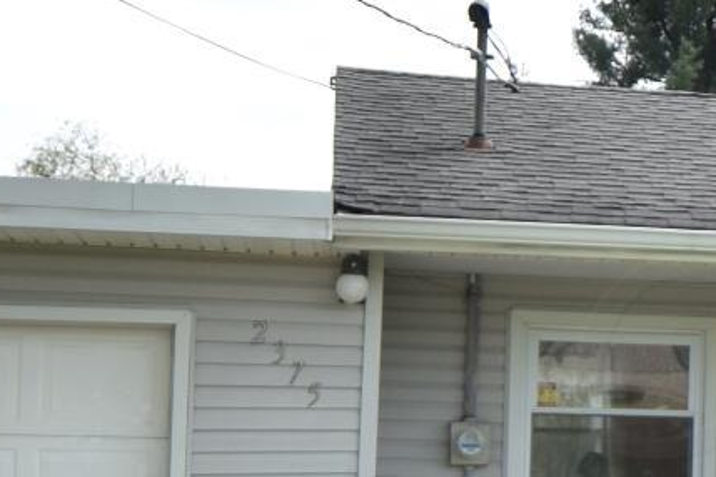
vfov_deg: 13.0
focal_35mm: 105
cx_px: 1071
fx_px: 2088
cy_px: 357
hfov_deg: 17.5
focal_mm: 10
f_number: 2.8
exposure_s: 1/1000
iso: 100
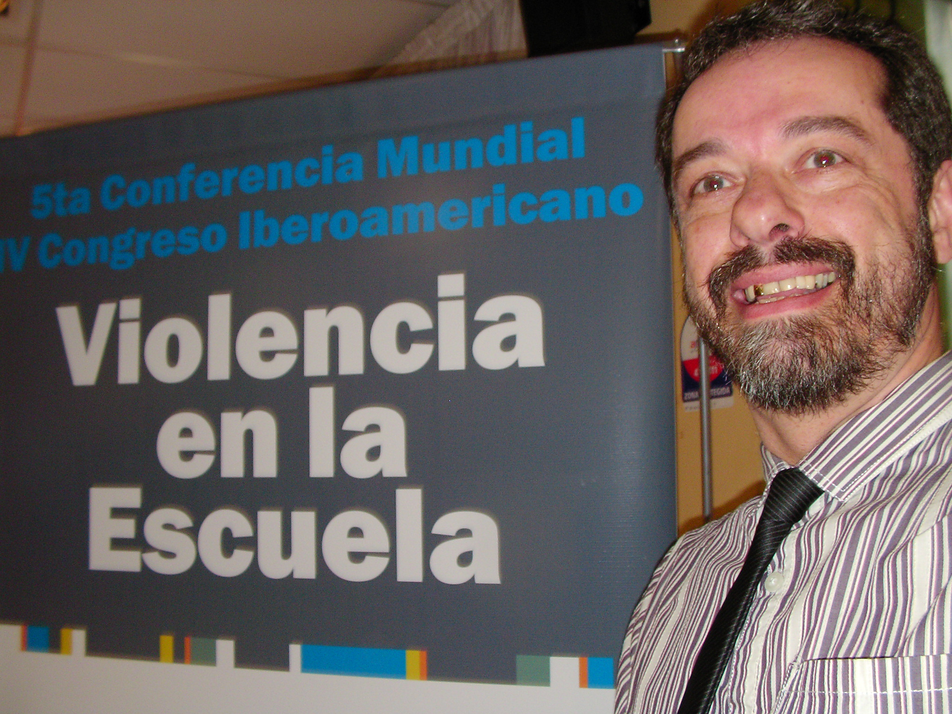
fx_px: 1045
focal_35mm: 38
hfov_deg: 49.0
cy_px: 357
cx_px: 476
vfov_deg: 37.7
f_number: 3.5
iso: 100
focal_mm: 5.8
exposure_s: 1/30
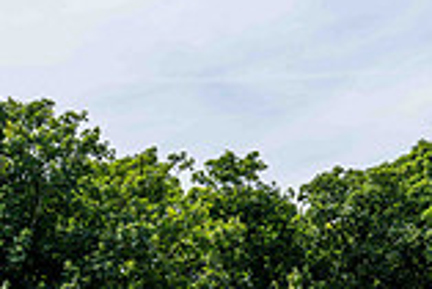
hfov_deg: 12.6
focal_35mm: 155
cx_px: 622
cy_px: 321
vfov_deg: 8.8
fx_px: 1862
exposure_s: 1/320
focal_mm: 42
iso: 250
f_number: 8
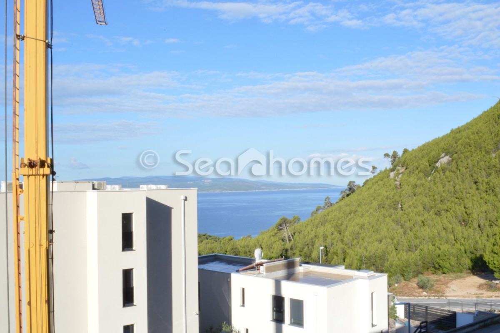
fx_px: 500
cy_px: 166
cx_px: 250
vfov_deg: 36.8
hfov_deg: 53.2
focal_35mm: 36
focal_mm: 24
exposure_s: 1/30
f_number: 4
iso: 400
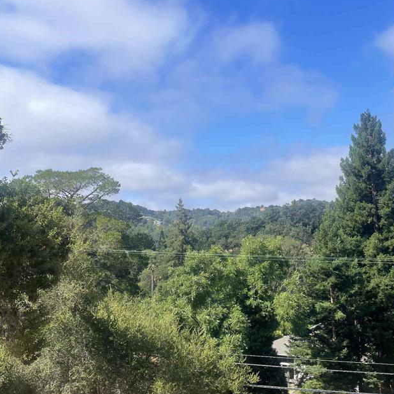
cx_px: 240
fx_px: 489
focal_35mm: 38
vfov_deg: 43.9
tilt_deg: +5.4
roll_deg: -0.1
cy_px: 204
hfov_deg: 43.6
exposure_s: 1/3509
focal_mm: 4.2
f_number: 1.6
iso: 32
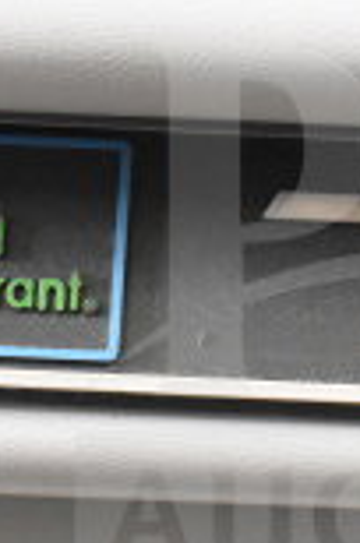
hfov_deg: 8.7
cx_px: 469
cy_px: 319
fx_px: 2335
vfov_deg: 13.3
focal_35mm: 155
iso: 6400
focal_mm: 26
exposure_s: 1/125
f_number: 5.6
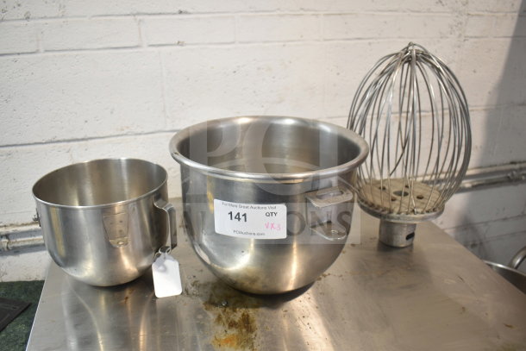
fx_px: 460
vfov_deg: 41.7
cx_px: 263
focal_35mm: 32
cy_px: 176
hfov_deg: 59.5
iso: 320
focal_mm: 21
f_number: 3.8
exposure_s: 1/30
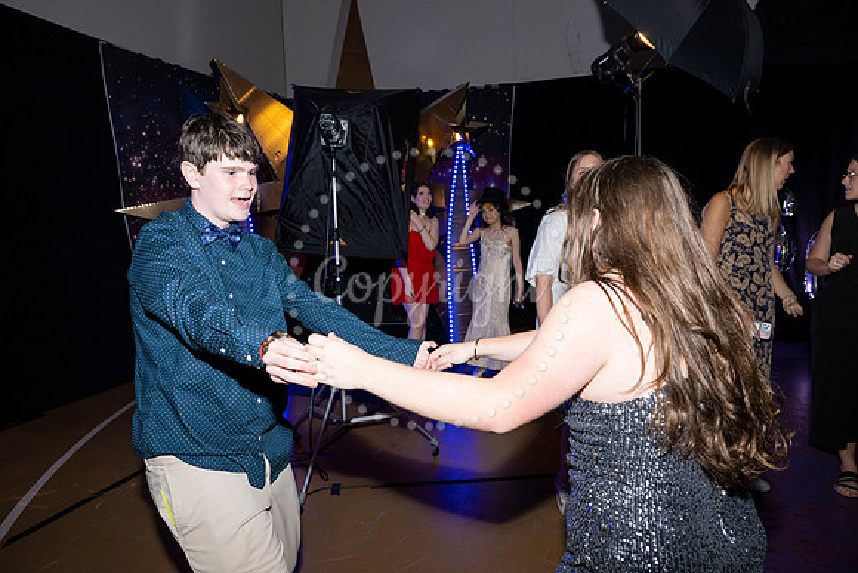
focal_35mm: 24
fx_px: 572
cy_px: 286
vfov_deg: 53.2
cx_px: 429
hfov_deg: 73.7
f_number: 5.6
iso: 1000
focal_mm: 24
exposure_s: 1/160
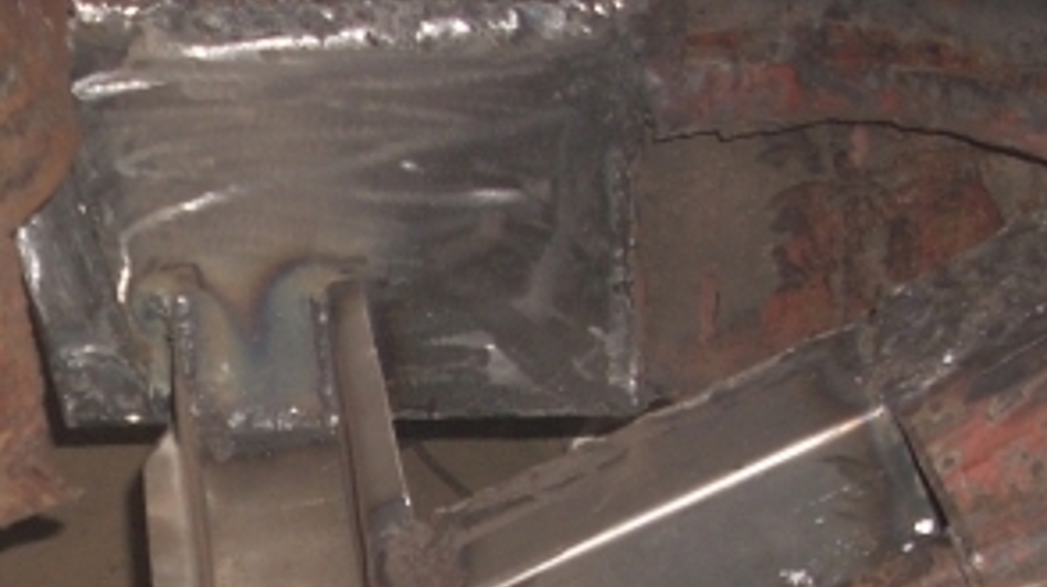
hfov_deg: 20.1
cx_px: 7
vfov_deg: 11.5
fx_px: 2858
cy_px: 667
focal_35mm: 103
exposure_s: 1/60
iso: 64
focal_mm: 6.2
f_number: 2.8
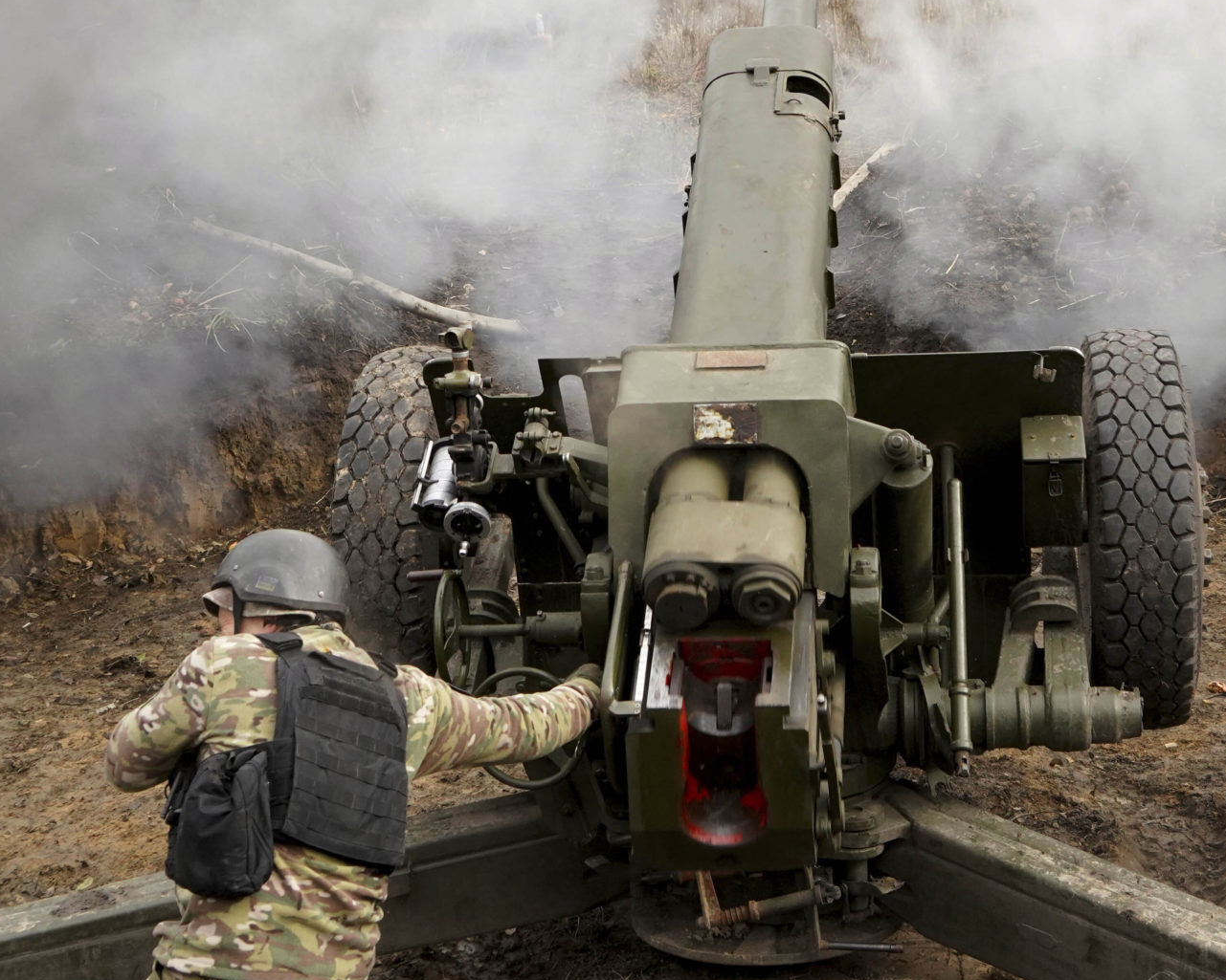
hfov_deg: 31.2
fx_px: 2177
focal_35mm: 60
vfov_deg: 24.9
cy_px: 177
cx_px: 819
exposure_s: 1/800
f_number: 8
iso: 2000
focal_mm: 32
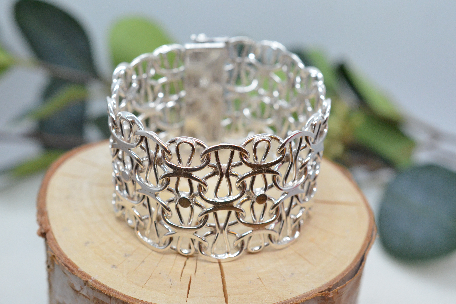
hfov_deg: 32.9
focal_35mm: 61
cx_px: 229
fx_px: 773
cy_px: 150
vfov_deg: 22.3
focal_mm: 40
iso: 3200
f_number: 6.3
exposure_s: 1/1000
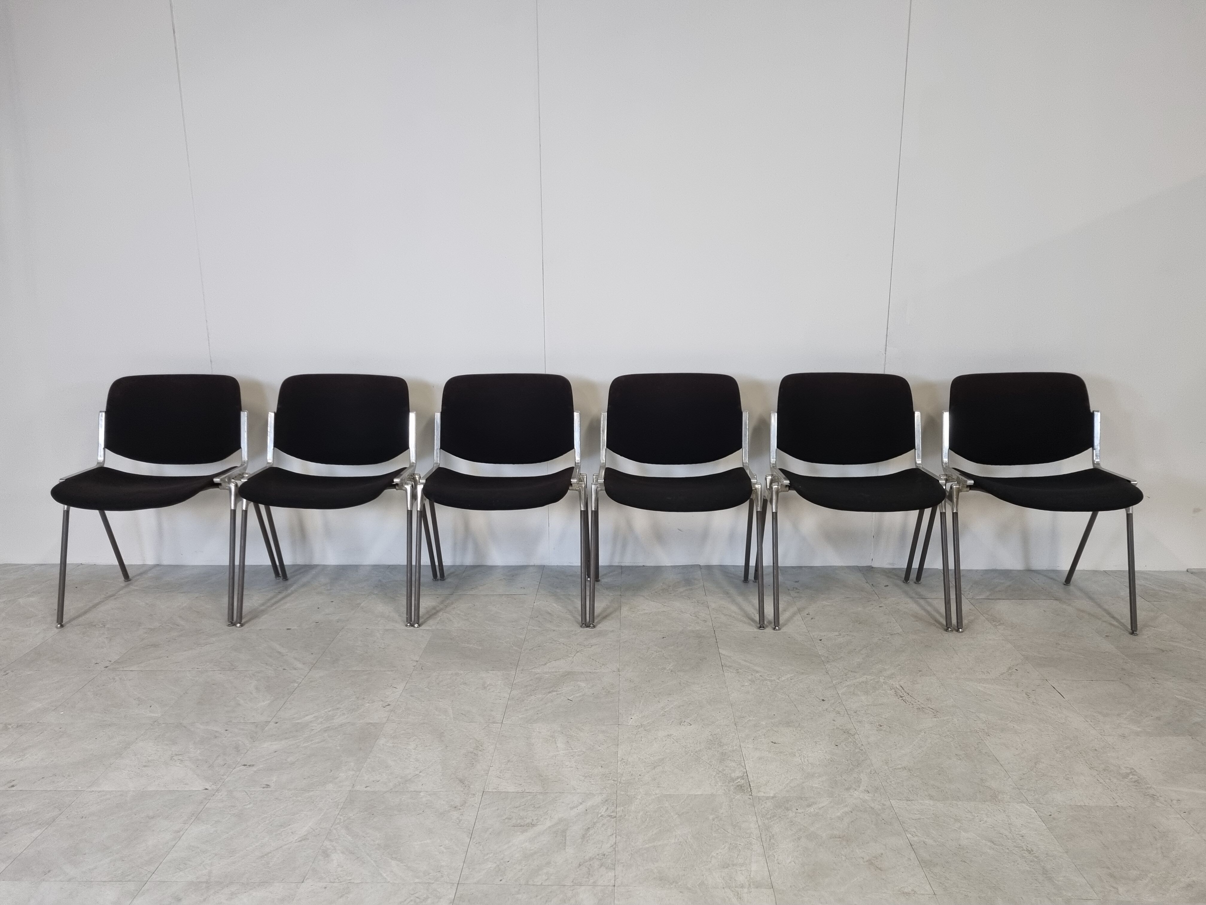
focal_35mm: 26
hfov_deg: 67.3
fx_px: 906
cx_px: 603
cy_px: 452
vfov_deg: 53.1
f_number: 1.8
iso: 200
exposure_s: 1/100
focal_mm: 5.4
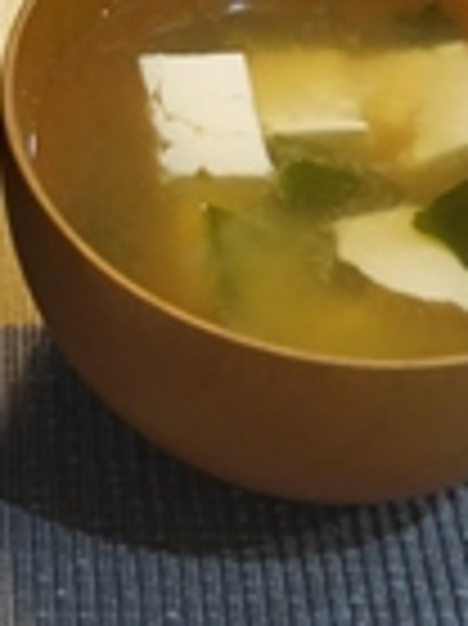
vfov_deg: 13.5
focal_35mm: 142
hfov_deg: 10.3
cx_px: -45
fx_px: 2564
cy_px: -153
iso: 1250
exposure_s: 1/60
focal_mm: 22
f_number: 4.9
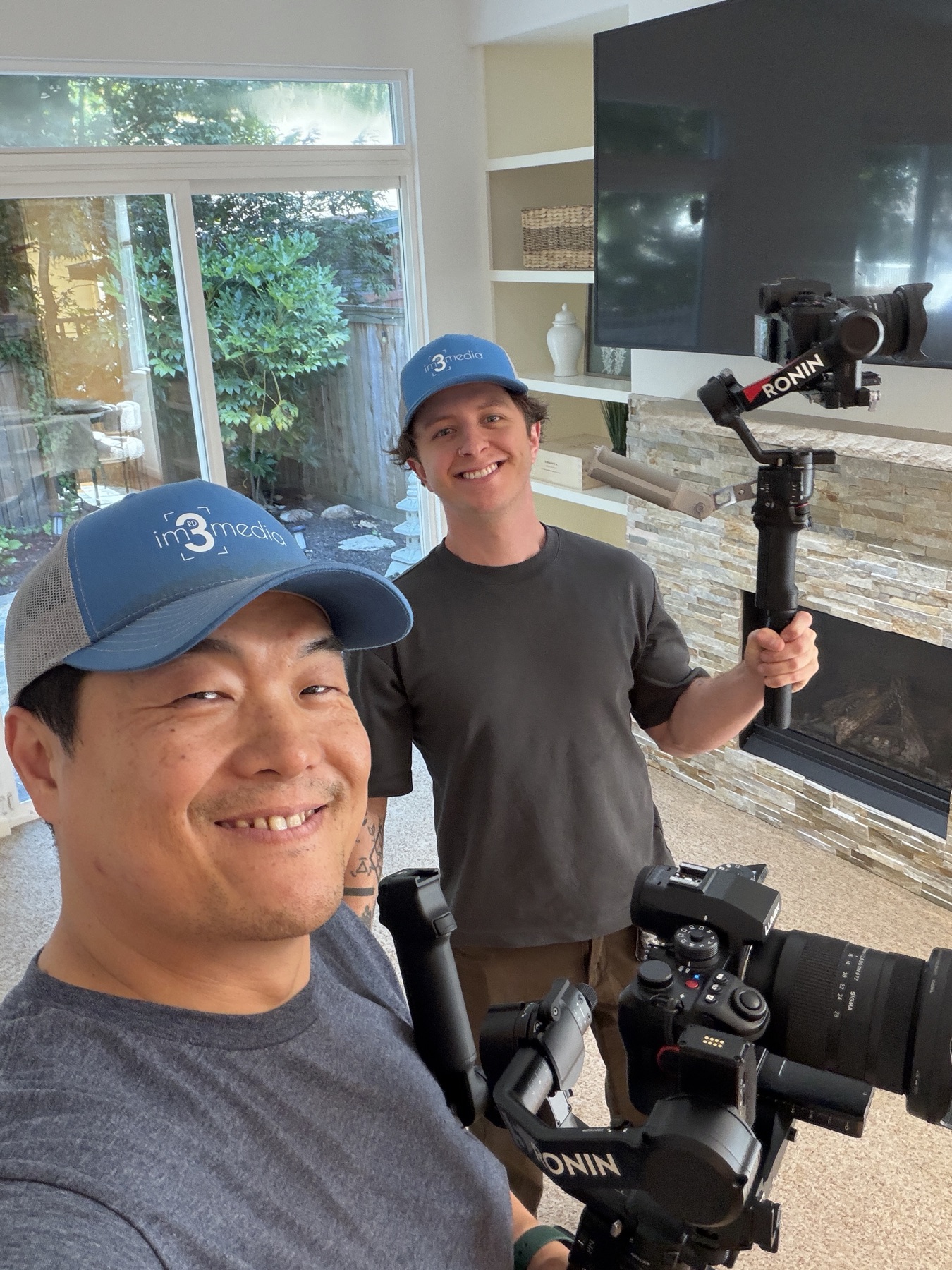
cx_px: 476
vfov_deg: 60.0
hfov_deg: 46.8
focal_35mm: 30
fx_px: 1100
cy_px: 635
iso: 125
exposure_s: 1/60
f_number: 1.9
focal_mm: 2.71
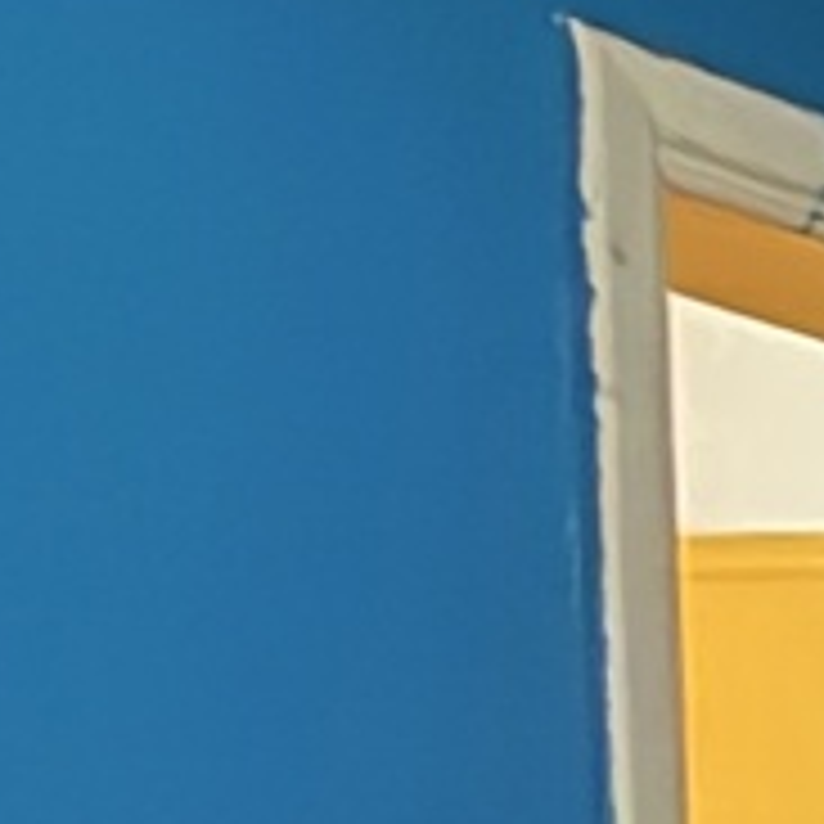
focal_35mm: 130
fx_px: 3501
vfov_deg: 12.1
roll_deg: +0.3
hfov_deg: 7.1
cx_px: 3746
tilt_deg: -2.2
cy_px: 1562
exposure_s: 1/15
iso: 640
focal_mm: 2.22
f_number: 2.2
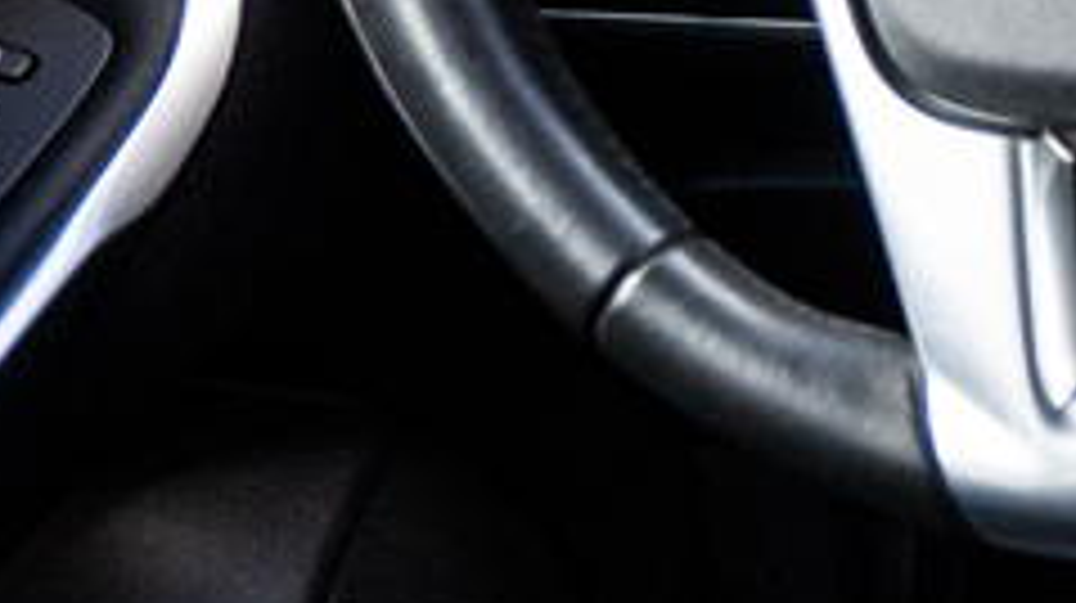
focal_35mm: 169
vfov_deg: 7.1
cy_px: -11
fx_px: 4818
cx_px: 2917
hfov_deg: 10.3
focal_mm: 24
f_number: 2.8
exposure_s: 1/200
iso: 640
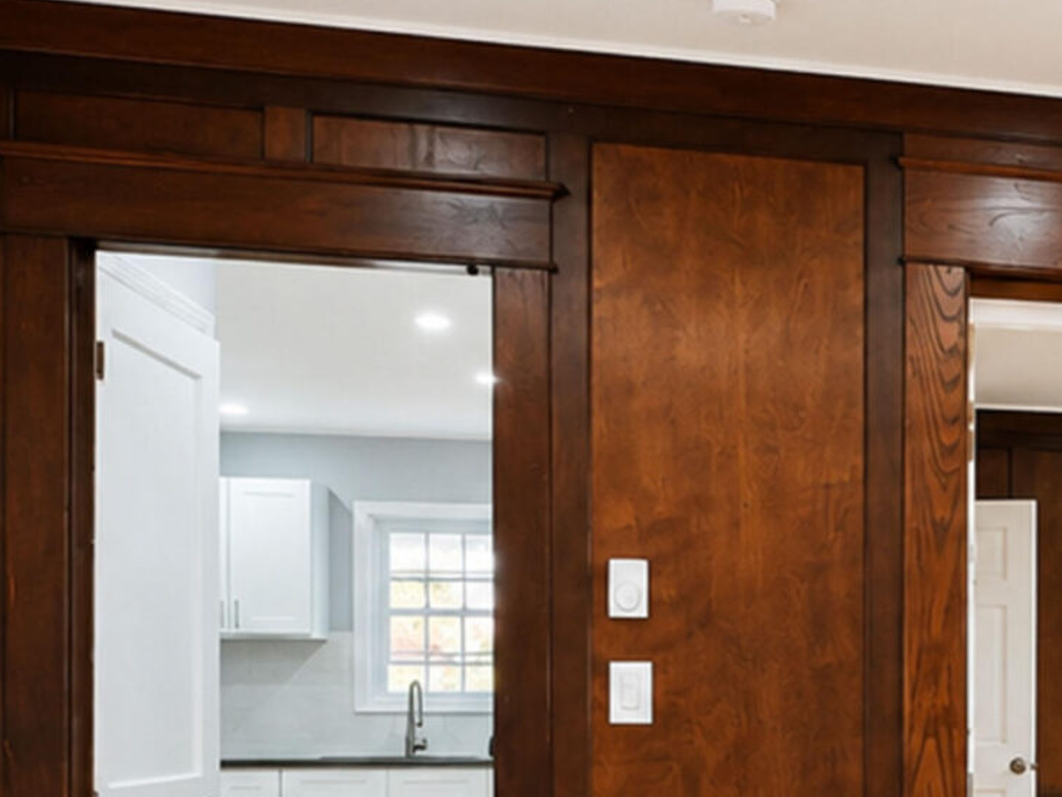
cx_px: 1259
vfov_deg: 28.2
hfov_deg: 32.1
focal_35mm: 50
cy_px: 690
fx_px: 1534
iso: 1600
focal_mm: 10
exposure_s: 1/60
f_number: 8
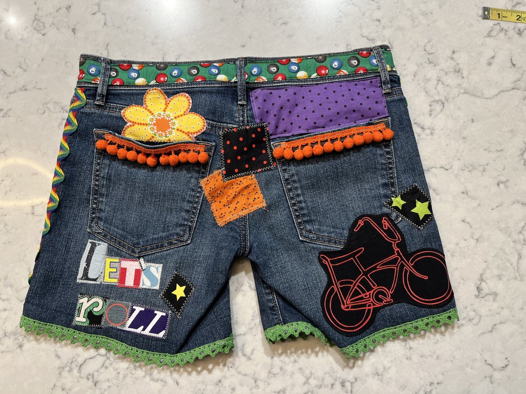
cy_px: 197
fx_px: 395
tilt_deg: -82.6
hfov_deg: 67.3
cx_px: 263
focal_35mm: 26
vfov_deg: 53.1
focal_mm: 5.7
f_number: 1.5
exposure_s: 1/60
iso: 80
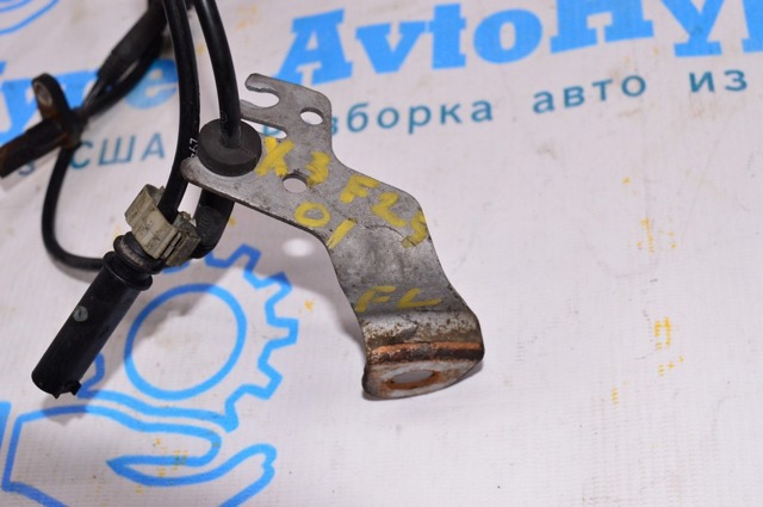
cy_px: 254
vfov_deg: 25.7
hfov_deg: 37.9
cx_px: 382
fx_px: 1111
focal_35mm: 52
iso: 1600
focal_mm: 35
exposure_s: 1/200
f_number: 8
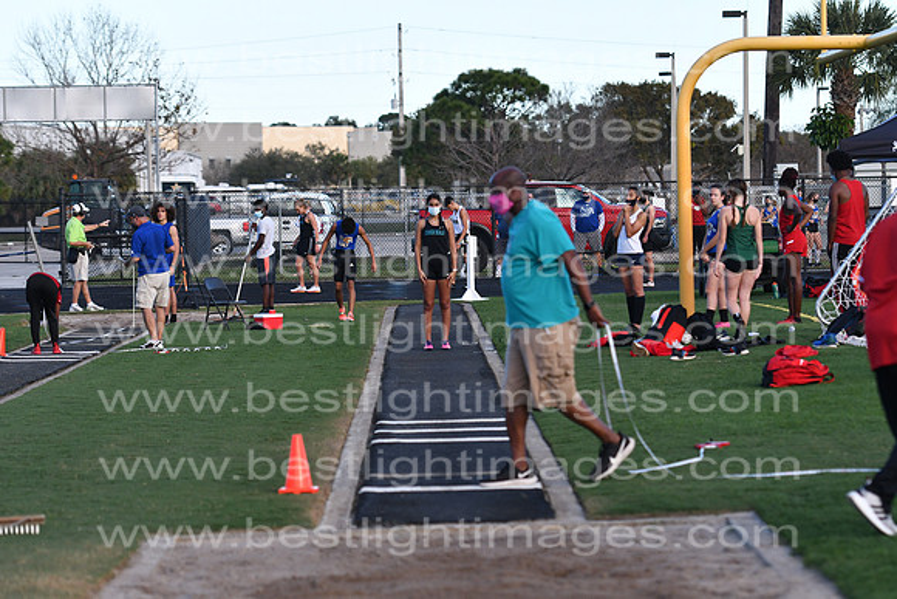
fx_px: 4112
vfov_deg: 8.3
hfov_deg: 12.4
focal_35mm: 165
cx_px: 448
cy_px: 300
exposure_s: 1/2500
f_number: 4
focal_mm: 110
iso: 500
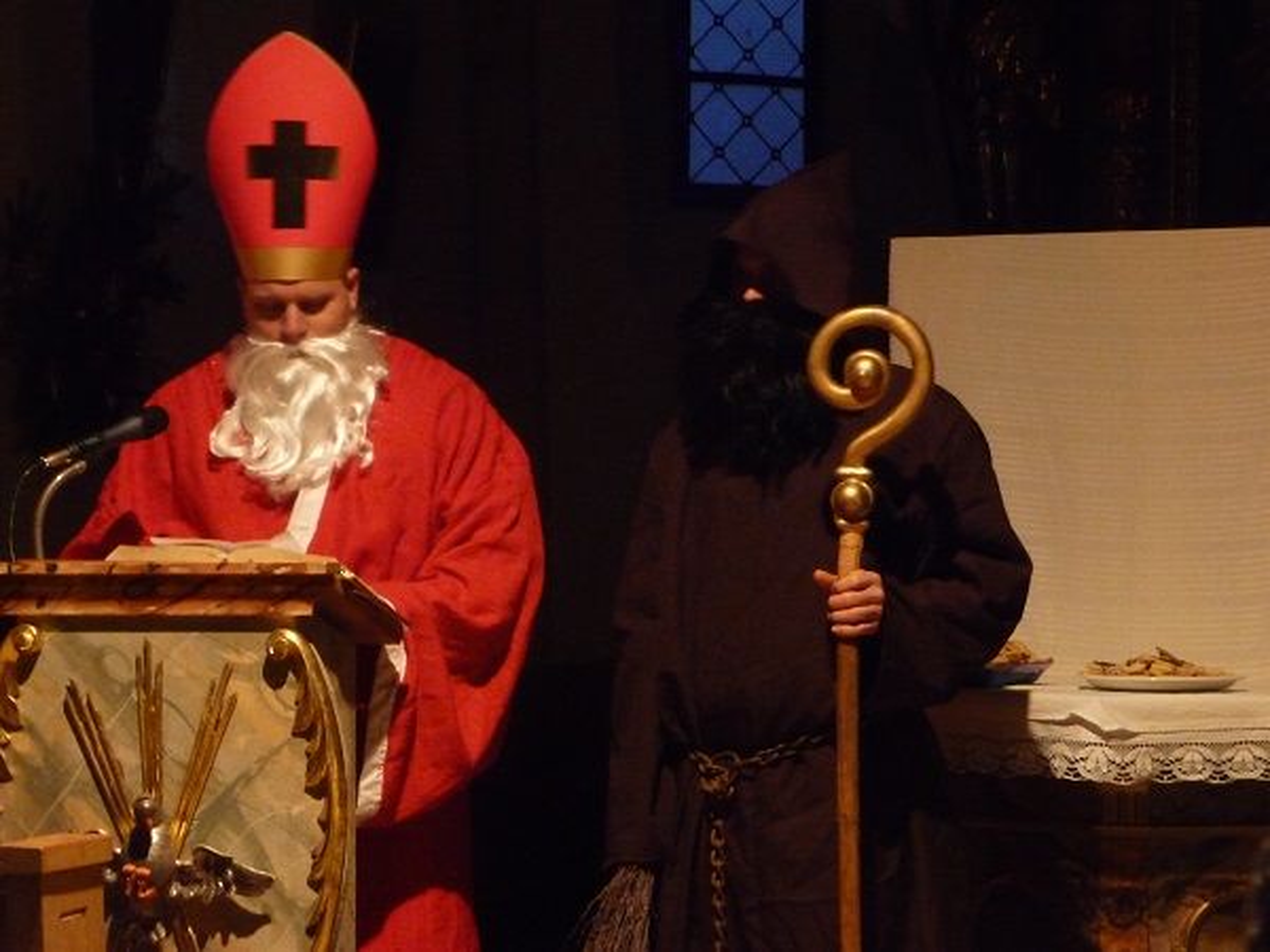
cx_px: 635
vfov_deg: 14.4
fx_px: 3779
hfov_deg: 19.1
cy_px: 476
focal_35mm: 103
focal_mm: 17.5
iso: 800
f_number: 4.7
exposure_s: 1/8
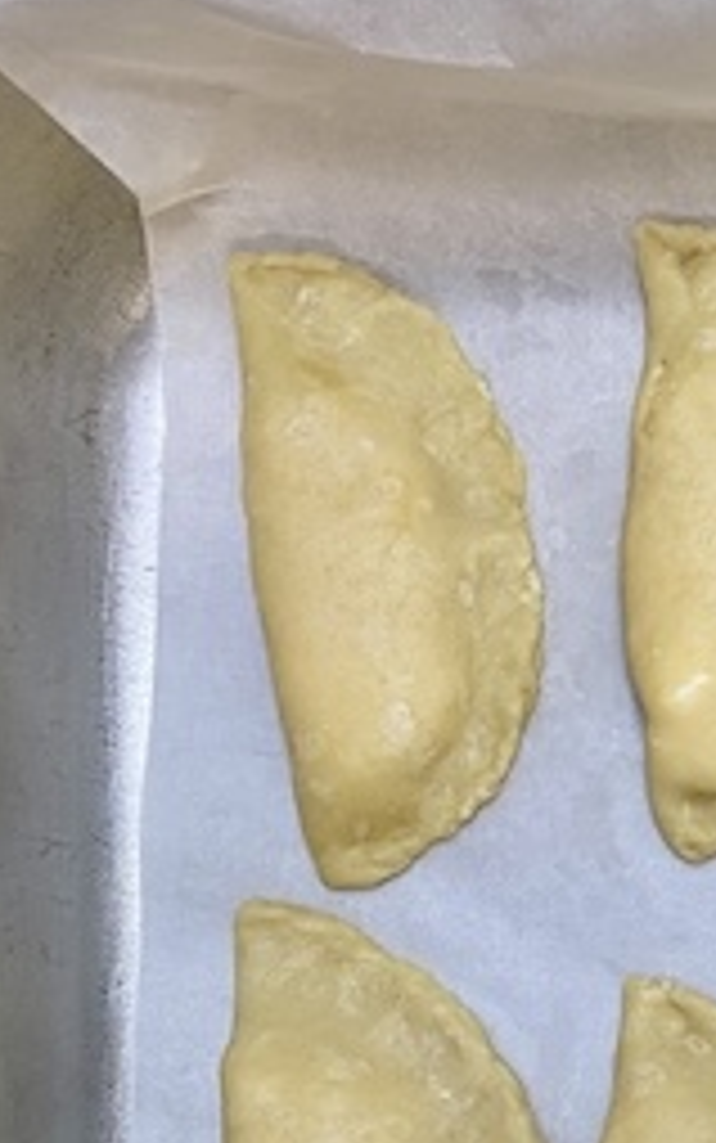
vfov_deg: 30.4
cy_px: 976
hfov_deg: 16.9
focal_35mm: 65
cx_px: 1256
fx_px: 2027
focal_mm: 4.25
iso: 125
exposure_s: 1/50
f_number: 1.8
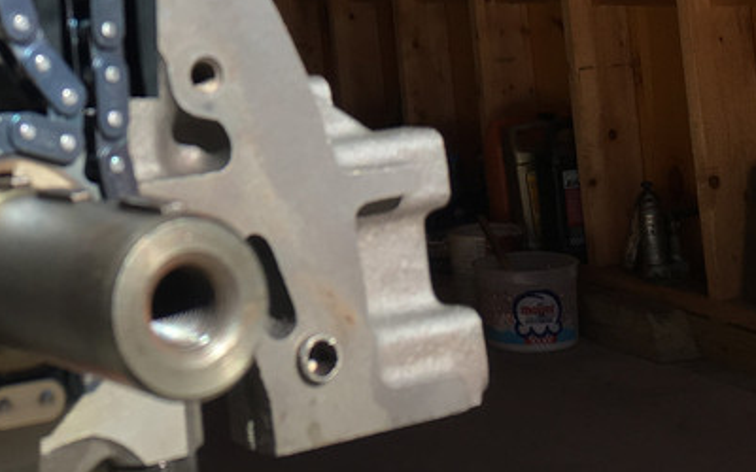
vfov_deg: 15.2
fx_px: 1689
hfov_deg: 24.6
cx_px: 107
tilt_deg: +1.2
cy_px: -128
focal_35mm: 82
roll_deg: +5.8
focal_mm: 4.15
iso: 25
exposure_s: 1/712
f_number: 2.2
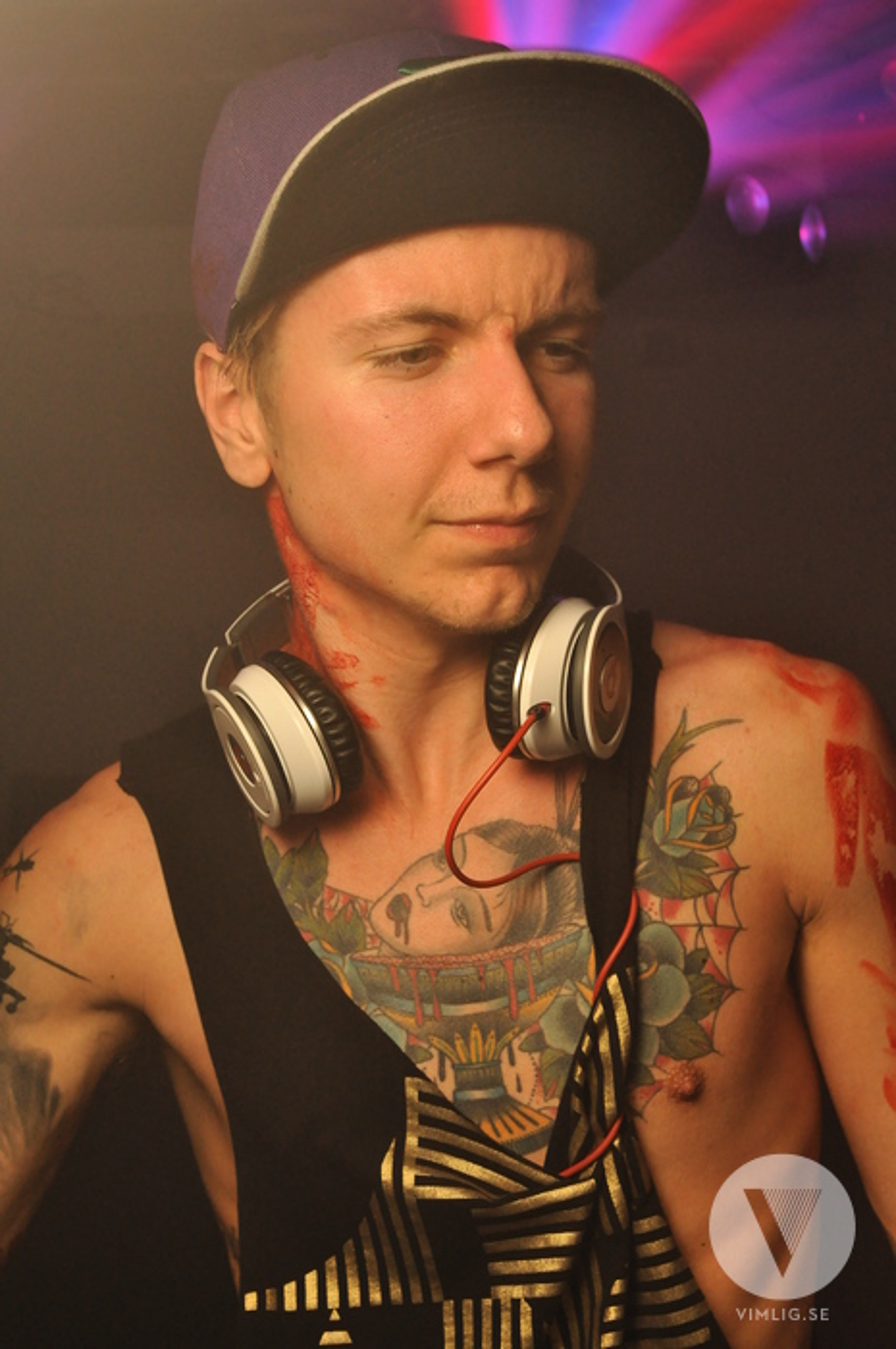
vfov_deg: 46.4
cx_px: 448
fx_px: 1572
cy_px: 674
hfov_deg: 31.8
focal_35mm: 42
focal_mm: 28
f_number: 7.1
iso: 1000
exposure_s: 1/100
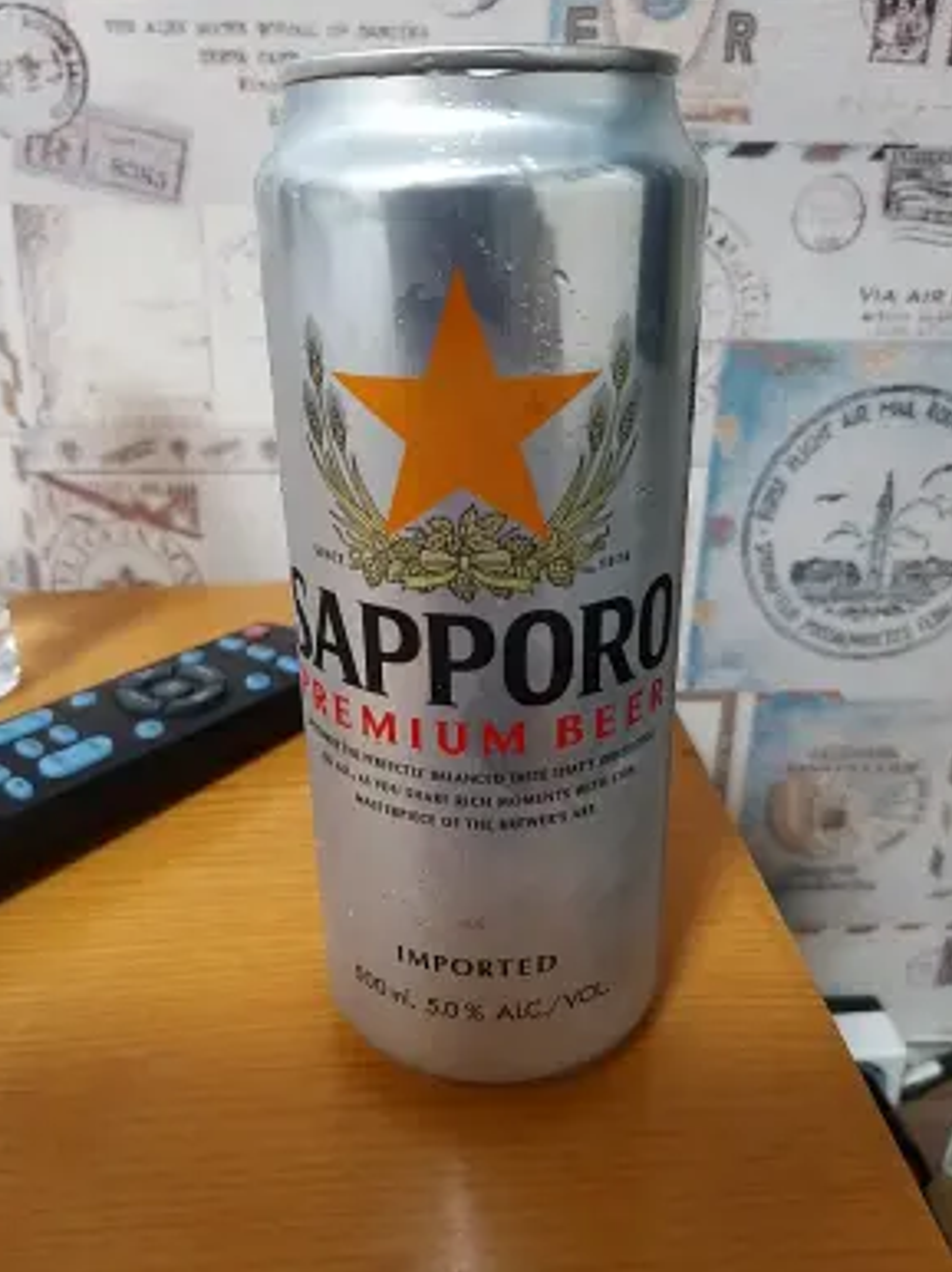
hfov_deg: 49.7
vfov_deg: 63.5
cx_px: 464
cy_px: 626
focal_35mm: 28
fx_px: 1028
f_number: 1.7
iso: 250
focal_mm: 3.93
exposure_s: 1/33
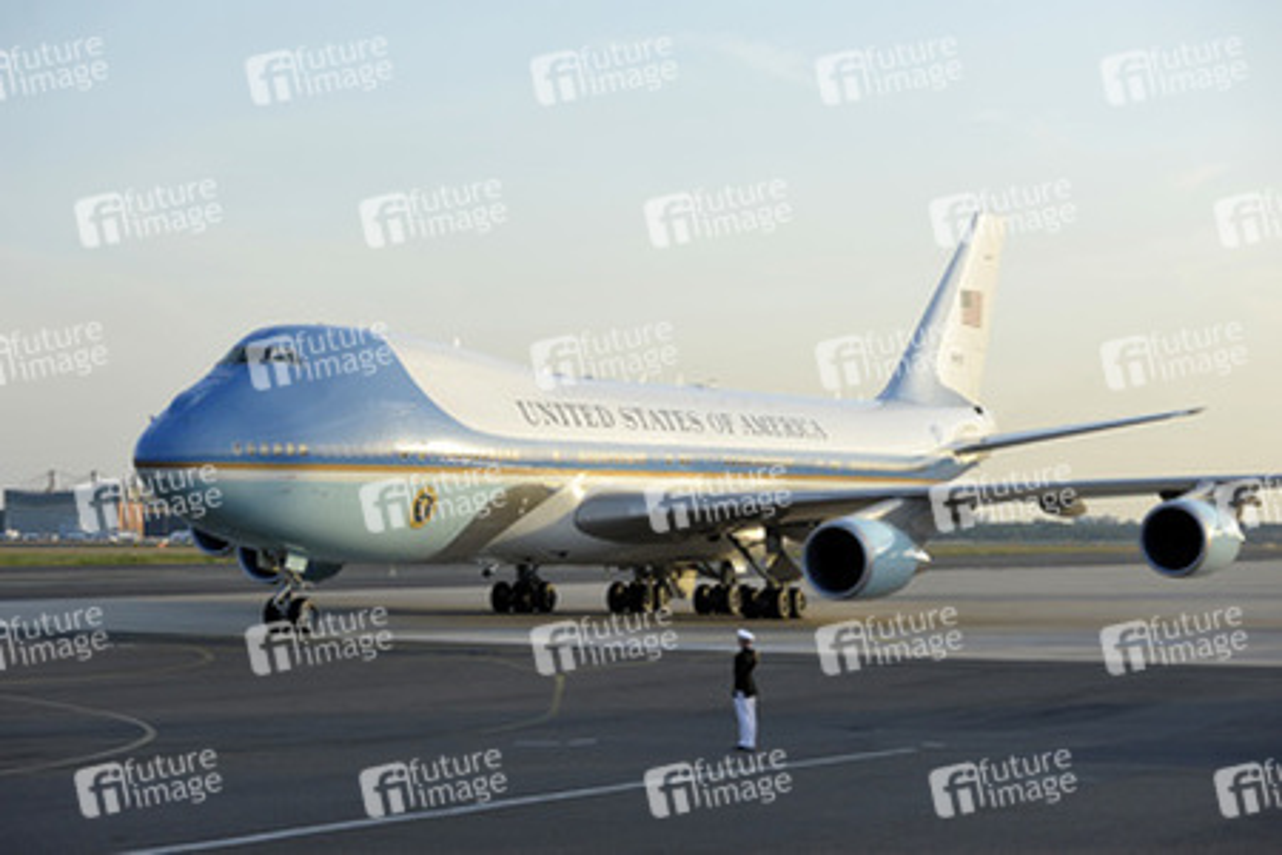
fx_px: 2849
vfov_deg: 17.1
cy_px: 428
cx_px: 641
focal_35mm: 80
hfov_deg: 25.4
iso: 1000
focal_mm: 80
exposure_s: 1/1600
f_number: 5.6
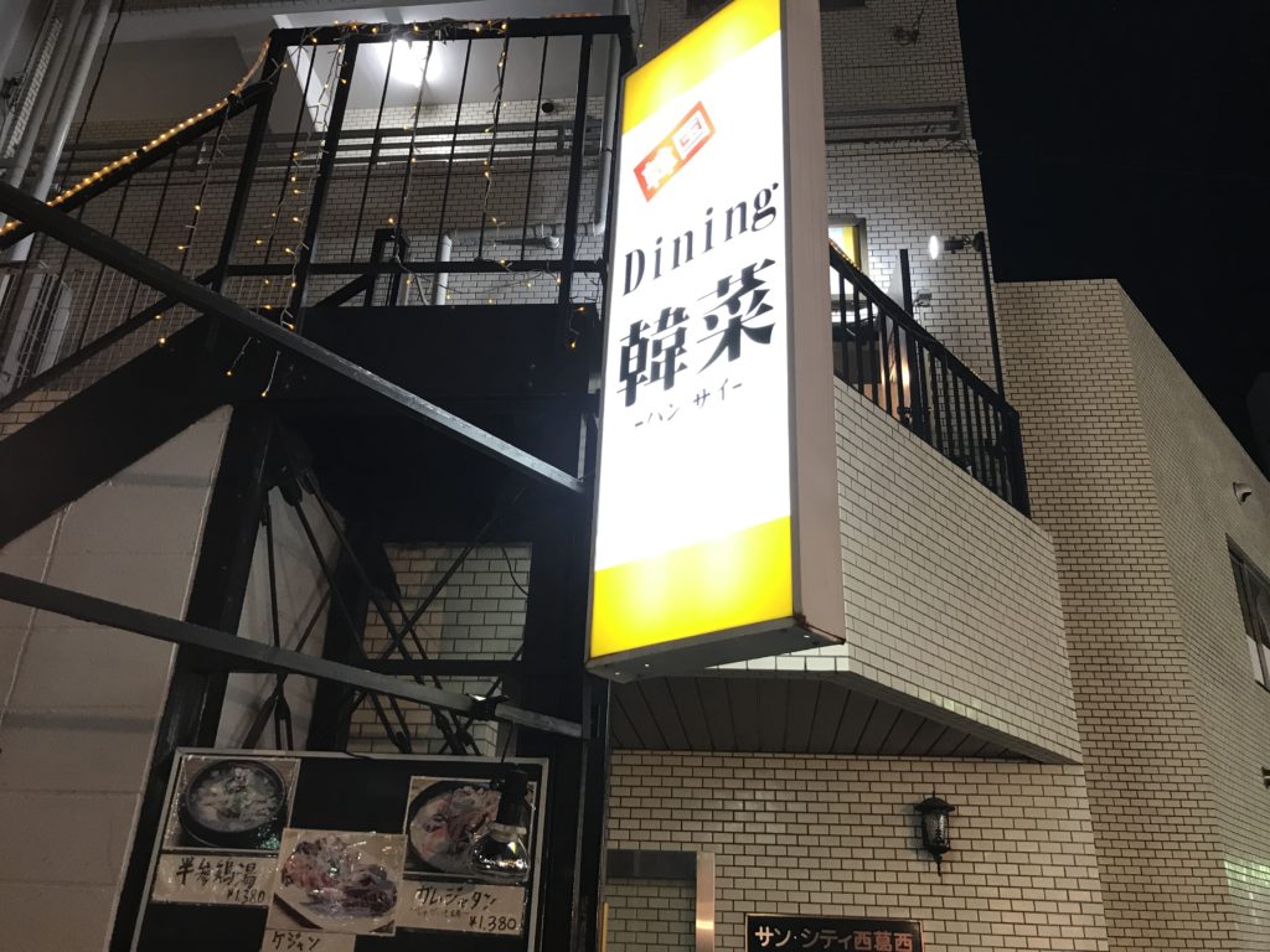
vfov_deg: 49.7
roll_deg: -2.5
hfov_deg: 63.4
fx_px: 1027
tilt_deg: +24.7
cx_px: 635
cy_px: 476
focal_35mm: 28
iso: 50
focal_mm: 3.99
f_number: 1.8
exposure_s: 1/17
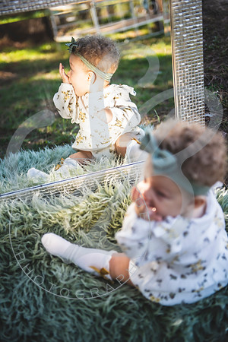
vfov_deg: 38.2
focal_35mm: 52
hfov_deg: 26.0
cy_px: 171
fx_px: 494
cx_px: 114
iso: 200
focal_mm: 52
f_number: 2.8
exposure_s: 1/800
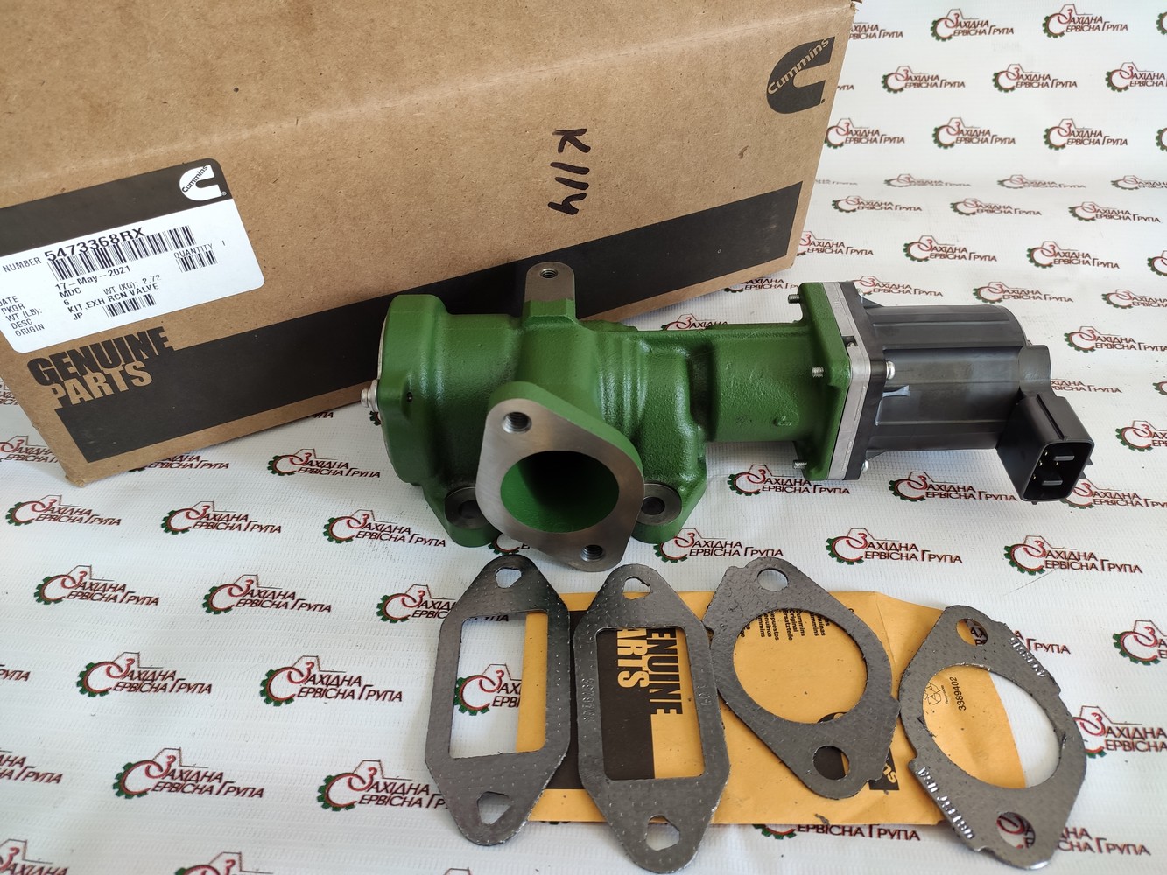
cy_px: 438
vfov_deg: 53.1
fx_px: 877
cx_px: 584
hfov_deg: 67.3
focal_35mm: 26
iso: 188
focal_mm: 4.77
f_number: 1.75
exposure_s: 1/50
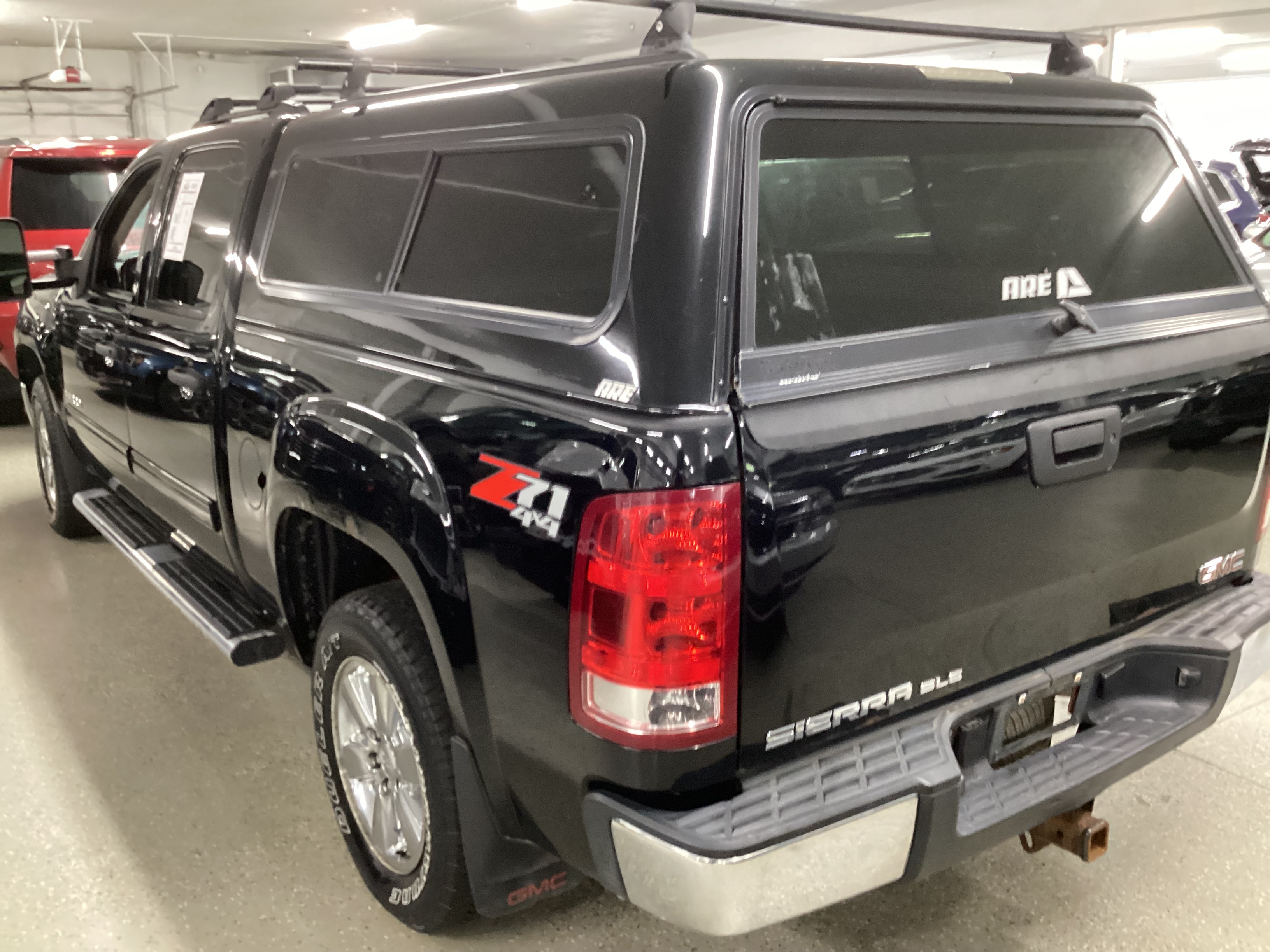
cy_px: 476
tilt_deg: -16.1
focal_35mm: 31
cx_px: 635
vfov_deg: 45.4
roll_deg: -0.5
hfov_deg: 58.4
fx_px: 1137
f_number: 2.4
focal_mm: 3.3
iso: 500
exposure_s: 1/25
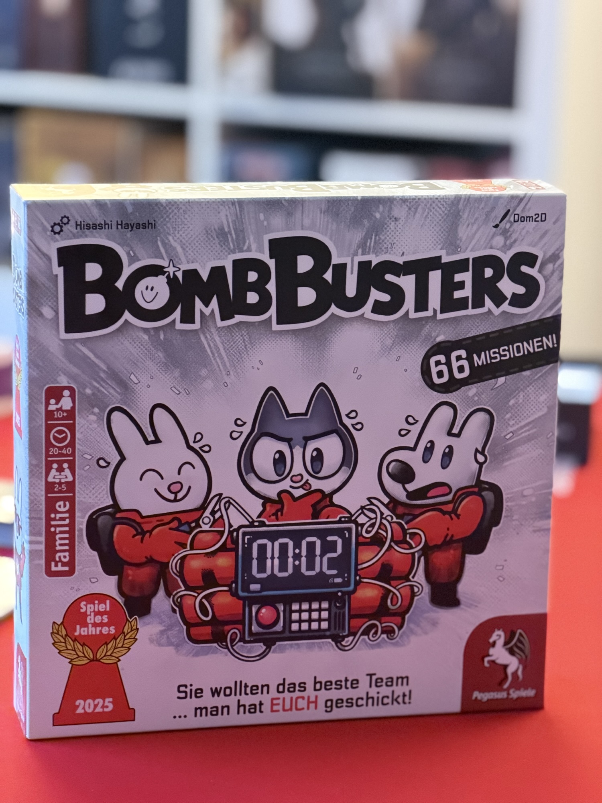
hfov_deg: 14.8
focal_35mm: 100
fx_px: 2319
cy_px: 402
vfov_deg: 19.6
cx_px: 301
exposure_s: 1/31
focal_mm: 16.89
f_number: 2.8
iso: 1600
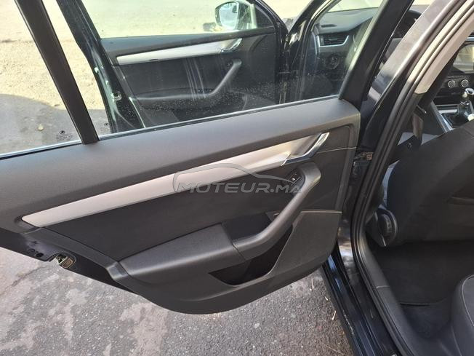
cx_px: 237
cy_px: 178
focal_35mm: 23
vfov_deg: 58.9
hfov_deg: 73.9
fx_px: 315
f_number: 1.8
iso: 200
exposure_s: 1/100
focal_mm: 5.54
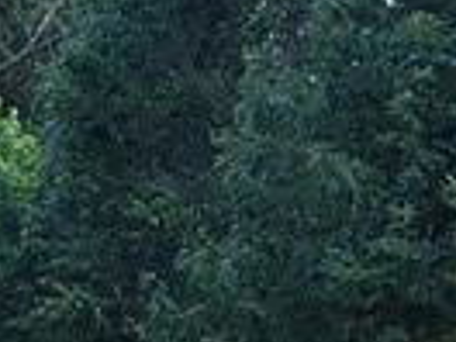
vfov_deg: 7.7
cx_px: 791
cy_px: 674
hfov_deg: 10.1
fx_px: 2450
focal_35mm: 186
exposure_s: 1/111
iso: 145
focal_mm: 5.56
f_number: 1.8
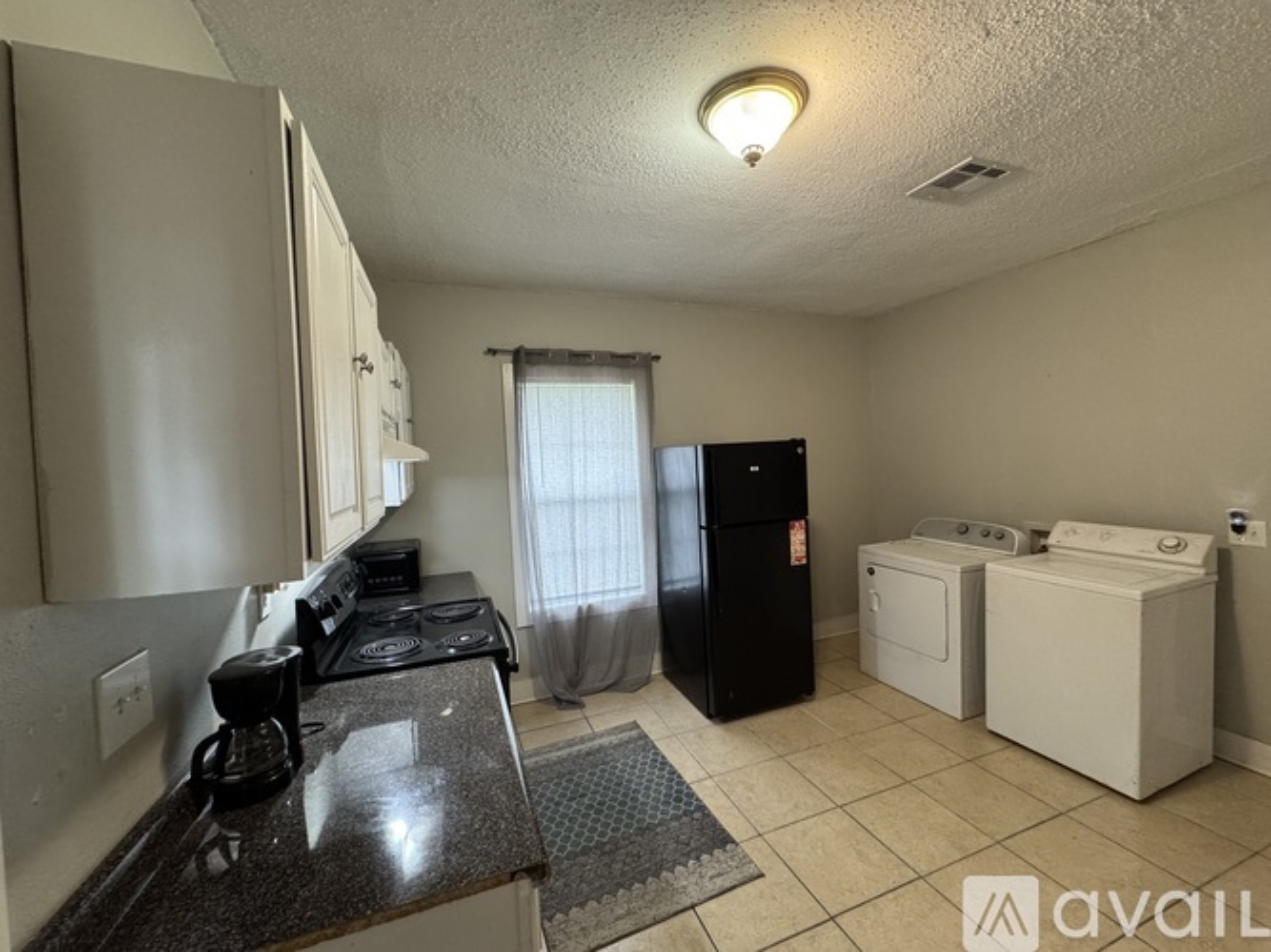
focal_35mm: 14
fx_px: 514
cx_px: 636
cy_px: 476
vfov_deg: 85.7
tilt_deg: -2.3
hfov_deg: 102.1
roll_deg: +2.7
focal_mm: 2.22
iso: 400
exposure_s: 1/60
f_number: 2.2
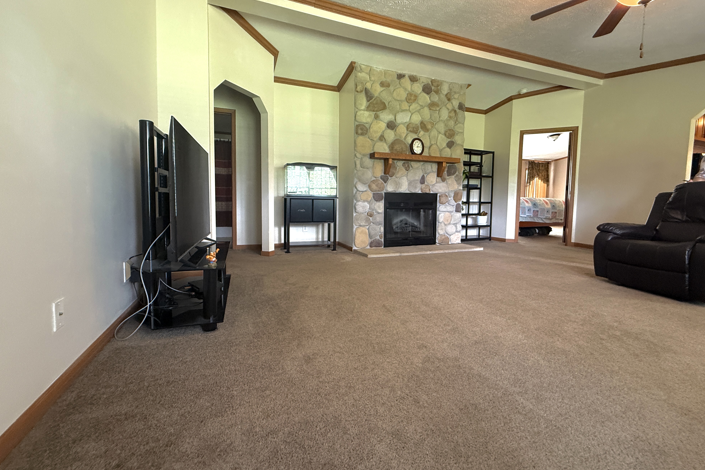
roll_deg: -0.6
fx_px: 294
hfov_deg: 100.4
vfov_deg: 77.2
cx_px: 348
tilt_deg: -3.1
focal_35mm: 15
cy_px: 219
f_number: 2.2
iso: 400
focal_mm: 2.22
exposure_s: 1/60
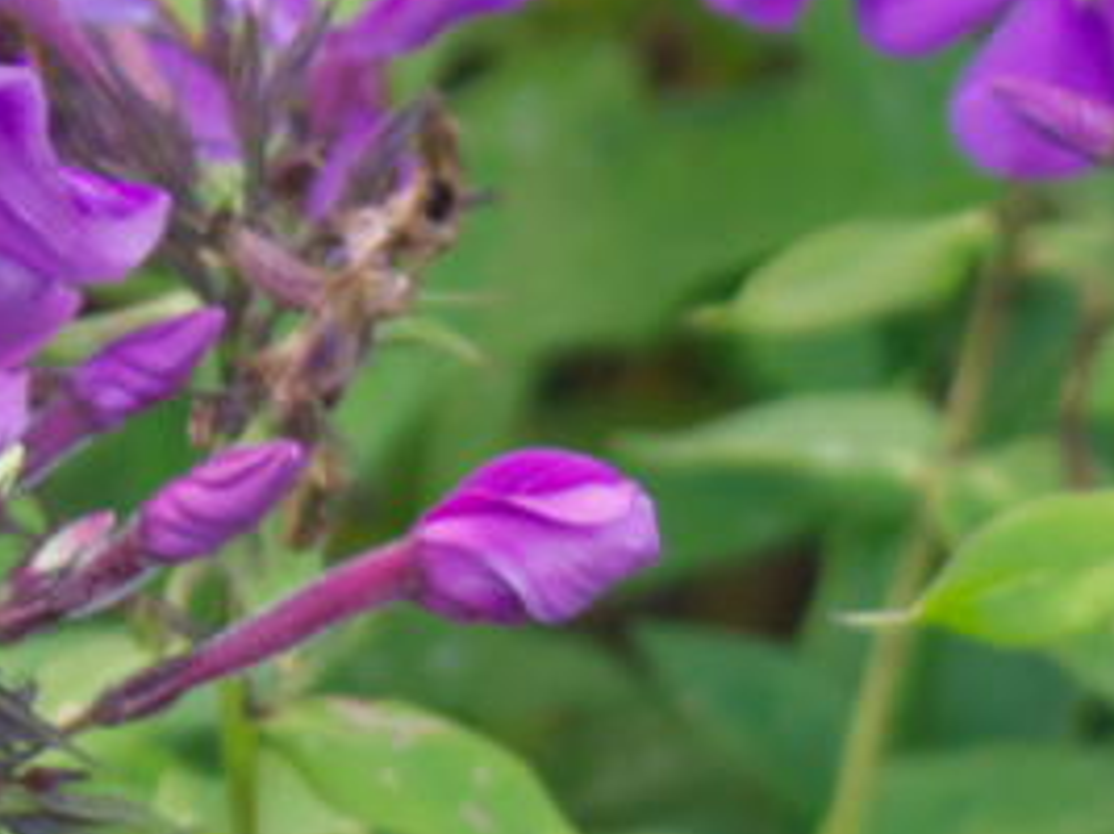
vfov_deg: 4.2
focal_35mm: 357
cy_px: 934
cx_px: 1160
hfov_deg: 5.5
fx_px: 11489
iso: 500
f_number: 5.6
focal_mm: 55
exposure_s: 1/100
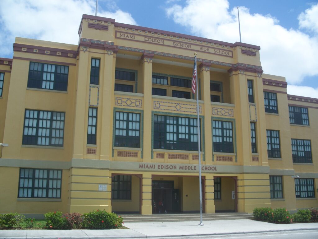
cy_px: 120
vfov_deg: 38.7
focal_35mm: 37
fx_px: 340
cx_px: 159
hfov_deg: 50.1
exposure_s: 1/640
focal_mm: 7.8
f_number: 4
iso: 64
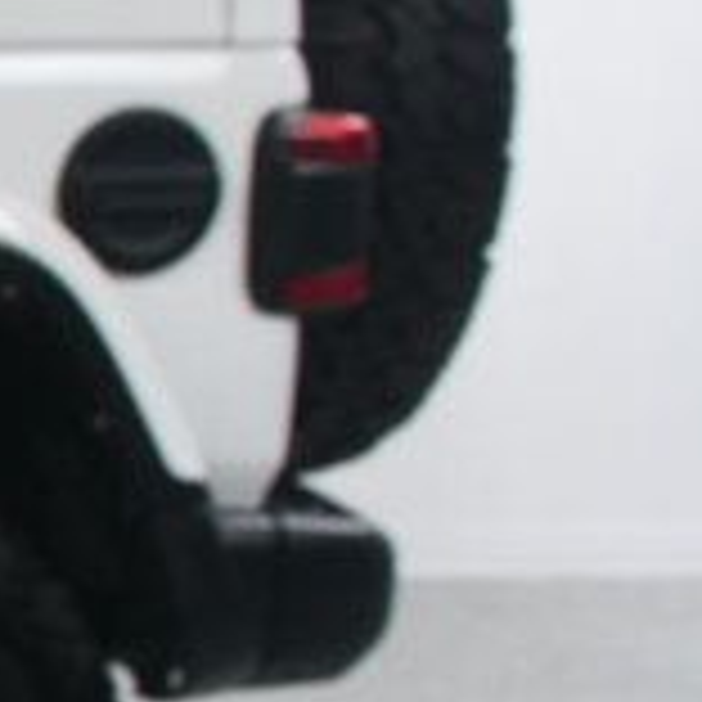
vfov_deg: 9.5
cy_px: 482
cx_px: -1562
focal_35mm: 184
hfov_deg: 7.9
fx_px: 4222
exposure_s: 1/160
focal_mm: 22
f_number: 13
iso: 100
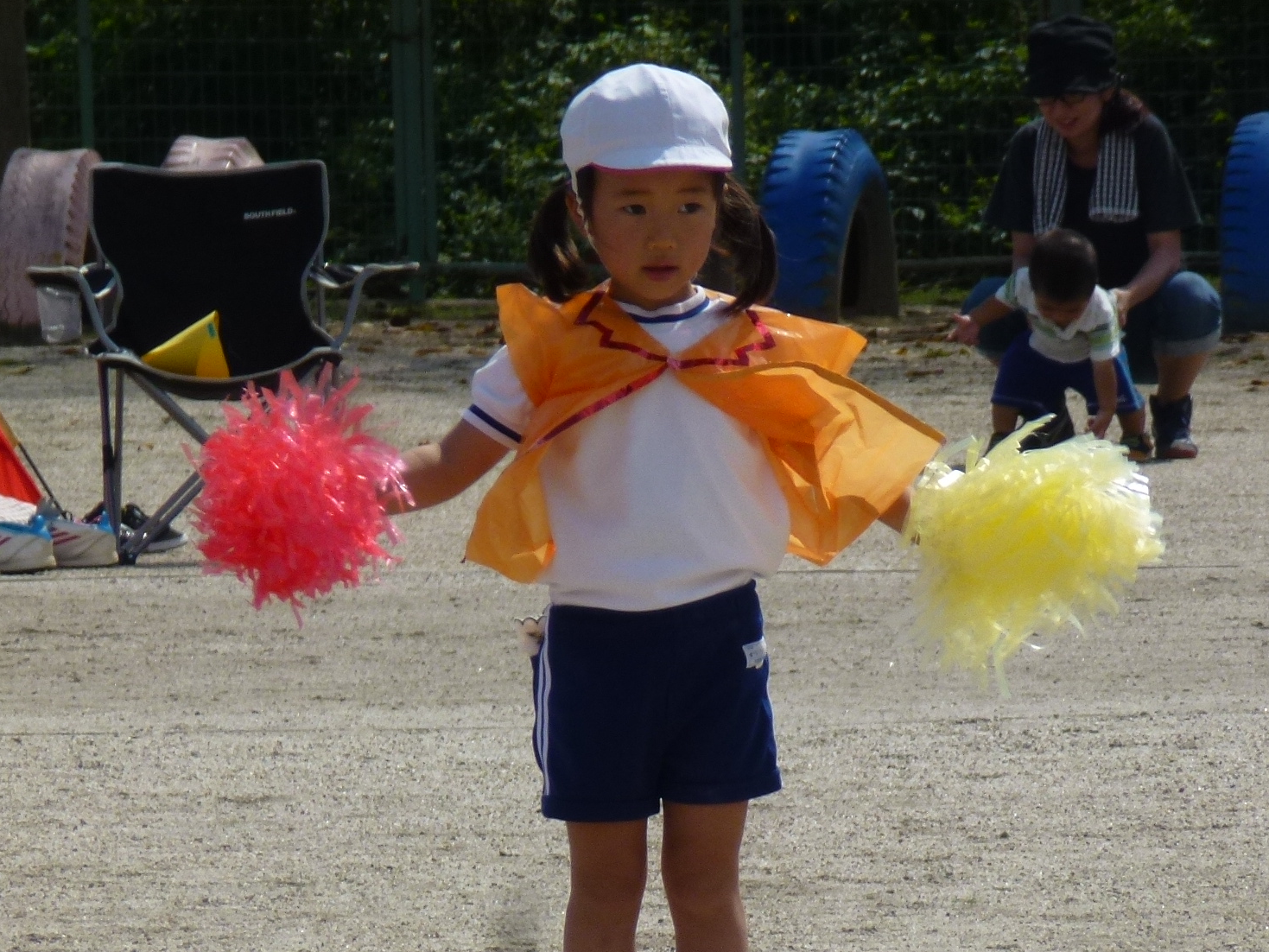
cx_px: 700
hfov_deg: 3.0
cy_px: 827
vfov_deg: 2.2
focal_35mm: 669
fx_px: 24527
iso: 100
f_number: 5.9
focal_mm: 68.8
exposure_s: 1/1000
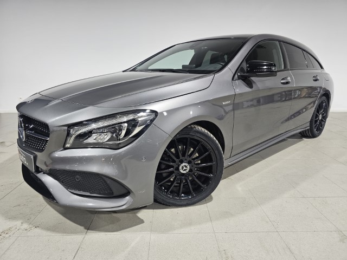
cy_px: 130
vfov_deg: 58.9
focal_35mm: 23
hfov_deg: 73.9
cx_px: 174
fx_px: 231
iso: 160
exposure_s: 1/100
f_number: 1.7
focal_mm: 6.3
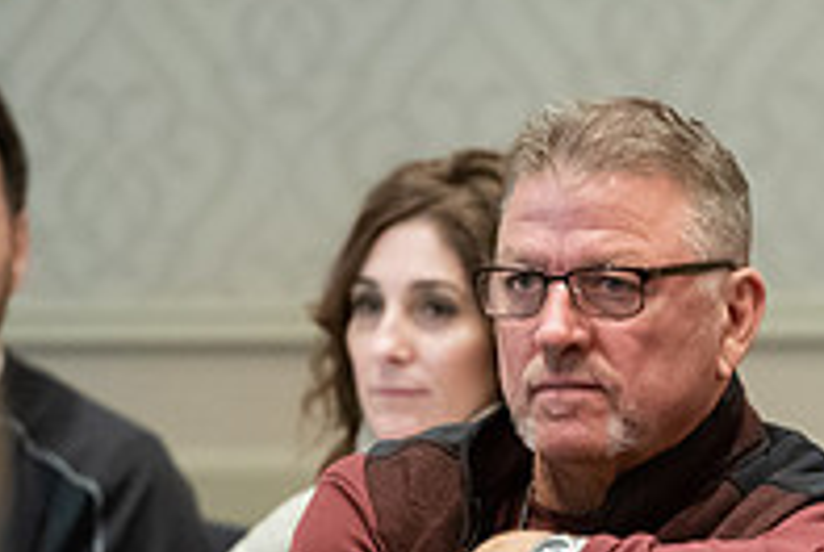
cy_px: 579
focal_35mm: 544
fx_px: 12470
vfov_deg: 2.5
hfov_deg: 3.8
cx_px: 657
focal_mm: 185
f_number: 2.8
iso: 4000
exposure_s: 1/160
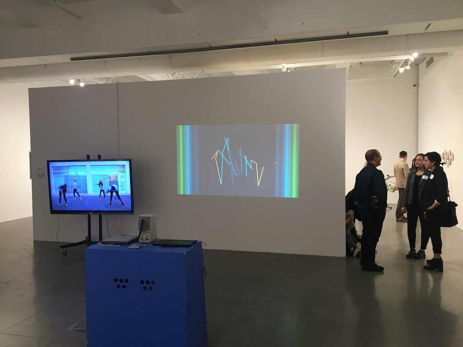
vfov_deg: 48.2
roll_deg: +1.5
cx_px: 232
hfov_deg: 61.7
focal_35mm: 29
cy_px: 174
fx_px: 388
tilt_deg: -1.3
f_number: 2.2
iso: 64
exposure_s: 1/30
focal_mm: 4.15
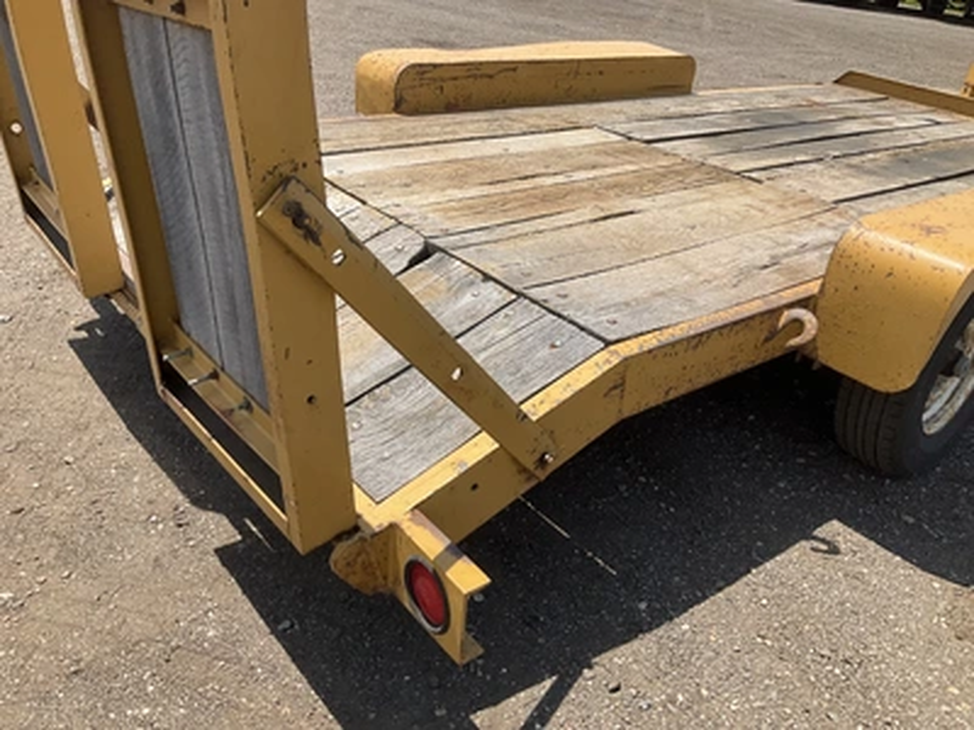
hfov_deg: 61.7
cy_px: 365
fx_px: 816
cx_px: 487
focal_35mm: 29
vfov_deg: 48.2
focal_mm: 3
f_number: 1.8
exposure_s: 1/1412
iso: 25
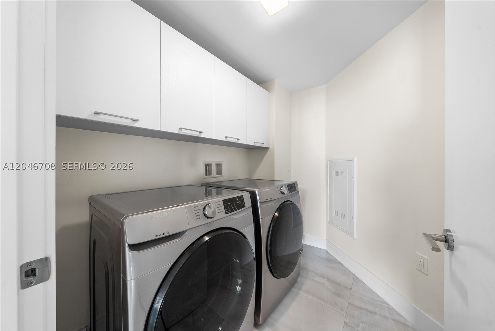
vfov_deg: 90.0
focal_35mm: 12
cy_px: 166
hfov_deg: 112.6
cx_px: 248
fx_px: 165
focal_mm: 12
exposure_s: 1/6
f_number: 8
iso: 400
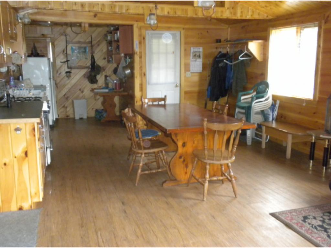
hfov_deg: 50.1
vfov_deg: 38.7
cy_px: 124
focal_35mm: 37
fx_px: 354
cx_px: 166
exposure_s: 1/30
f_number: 3.5
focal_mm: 6.6
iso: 565
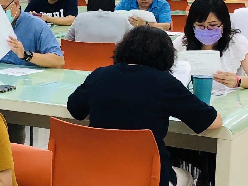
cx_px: -201
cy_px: 72
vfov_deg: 12.3
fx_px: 860
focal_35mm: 120
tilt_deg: -8.9
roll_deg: -0.3
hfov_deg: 14.4
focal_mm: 4
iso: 32
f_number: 1.8
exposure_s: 1/30
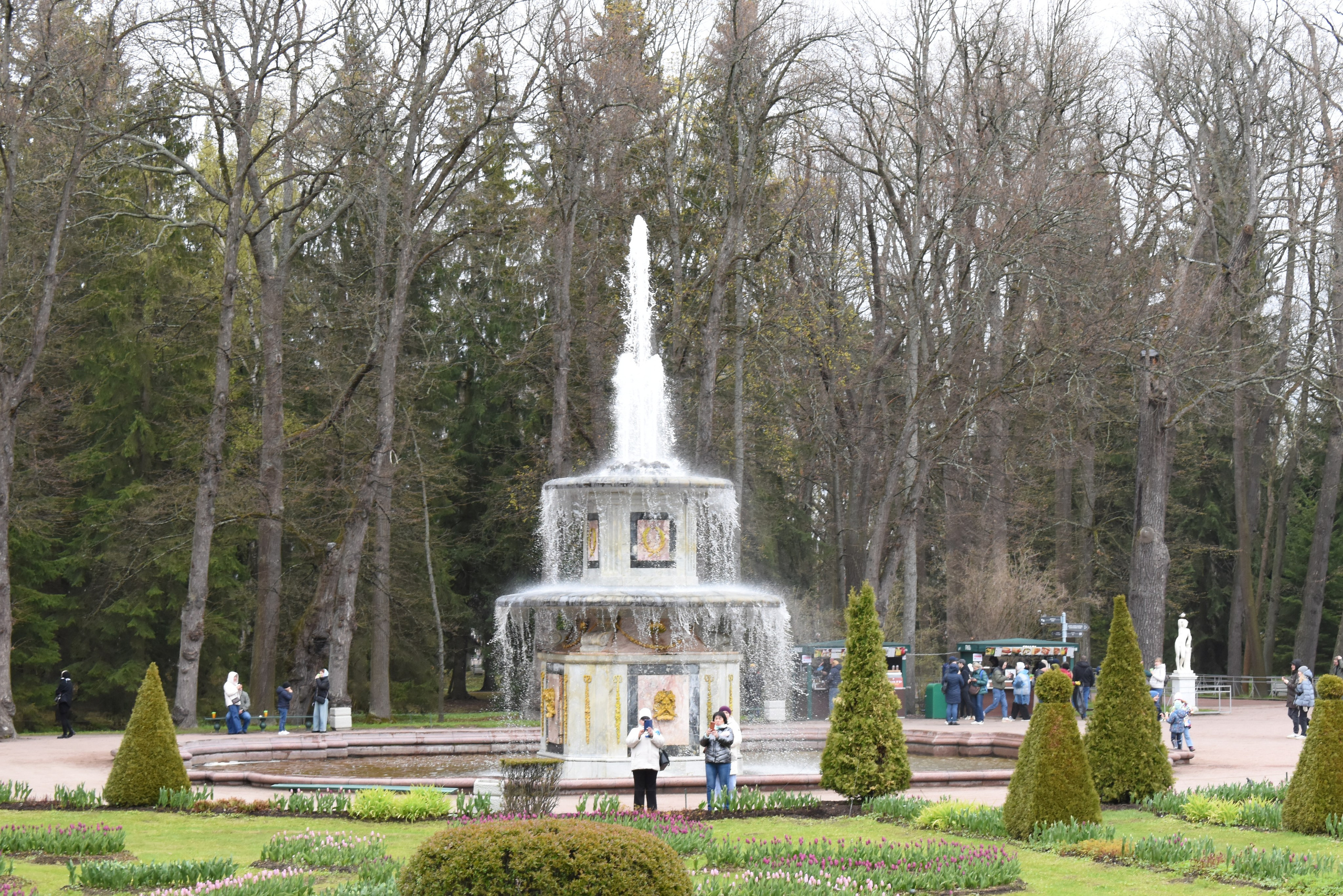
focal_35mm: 82
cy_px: 448
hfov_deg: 24.6
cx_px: 672
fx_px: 3078
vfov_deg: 16.6
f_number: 8
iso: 800
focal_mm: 55
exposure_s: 1/250
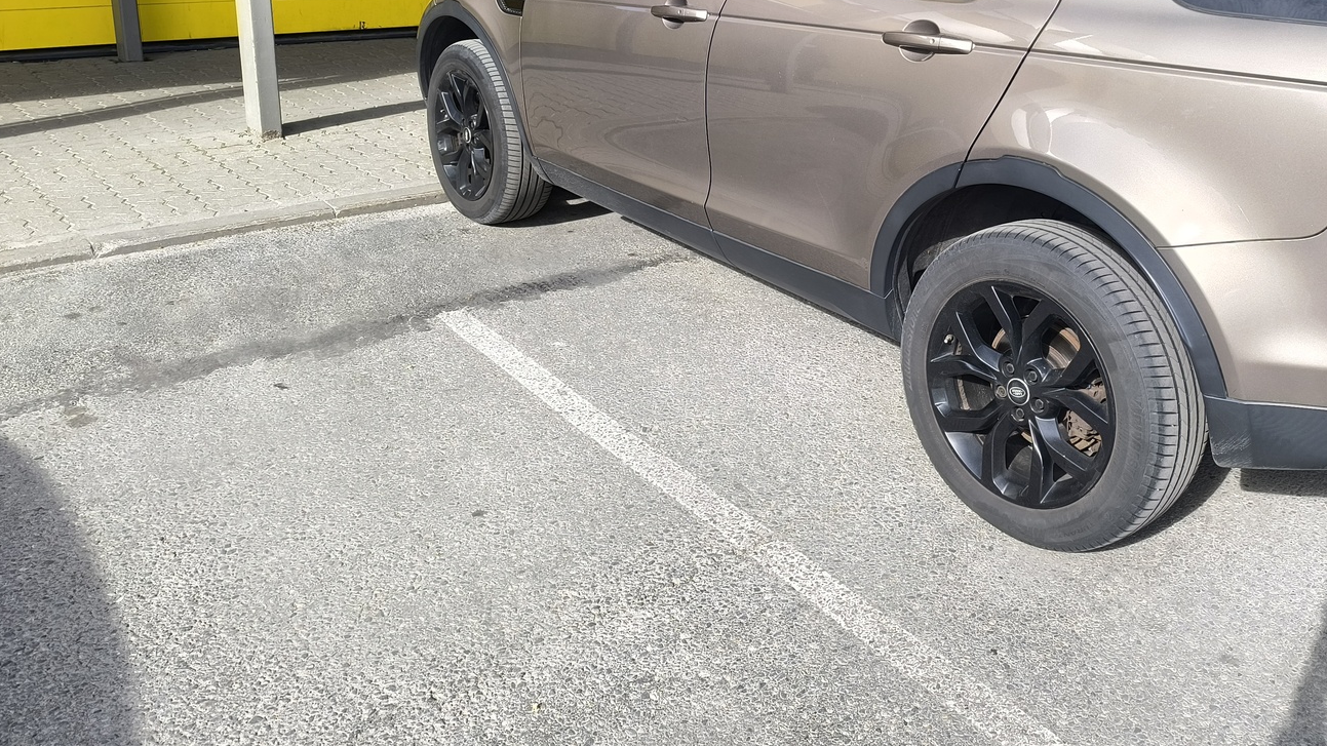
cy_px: 192
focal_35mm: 31
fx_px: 1091
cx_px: 812
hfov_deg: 61.9
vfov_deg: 36.9
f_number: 1.65
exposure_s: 1/417
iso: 50
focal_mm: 6.14
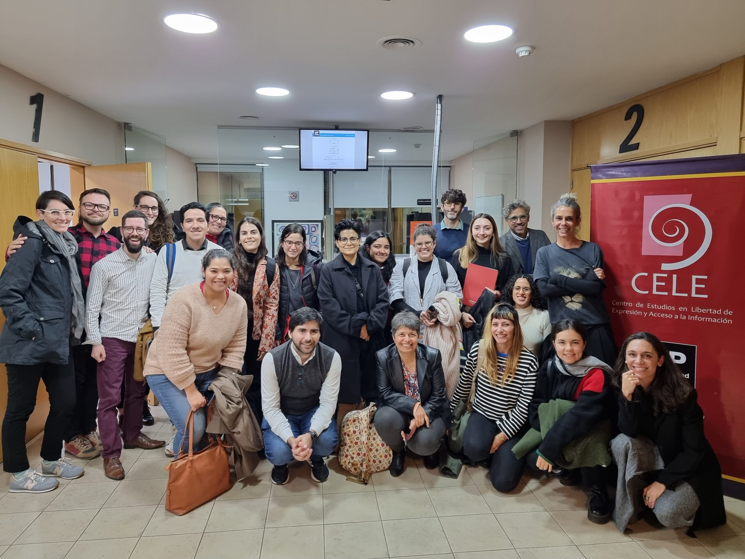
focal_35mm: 24
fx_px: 517
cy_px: 280
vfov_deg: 56.8
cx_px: 372
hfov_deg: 71.6
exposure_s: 1/45
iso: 250
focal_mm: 6.7
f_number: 1.8
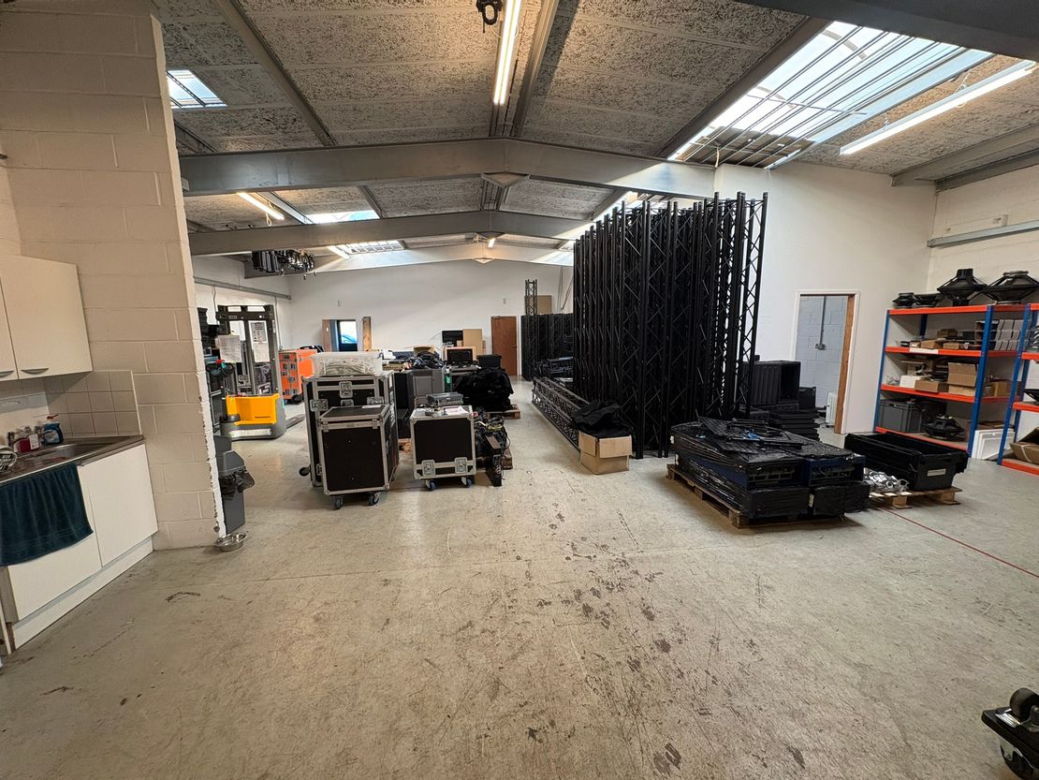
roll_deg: +1.7
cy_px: 390
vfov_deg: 85.7
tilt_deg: -7.6
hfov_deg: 102.1
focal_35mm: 14
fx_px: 420
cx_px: 520
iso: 200
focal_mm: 2.22
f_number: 2.2
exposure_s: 1/50
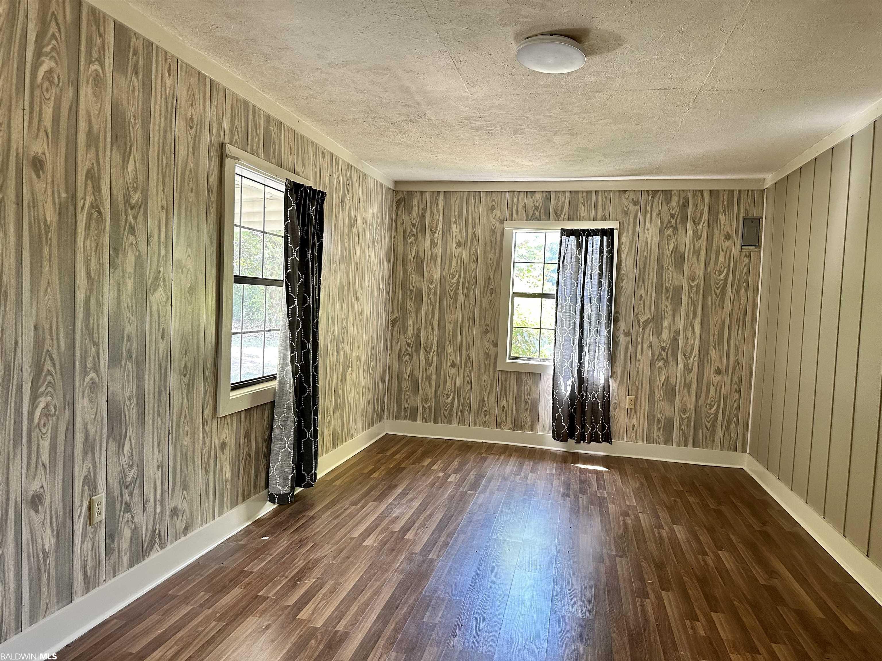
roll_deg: -2.0
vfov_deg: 56.8
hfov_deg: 71.6
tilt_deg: -3.2
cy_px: 330
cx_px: 441
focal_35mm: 24
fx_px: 612
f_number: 1.78
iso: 250
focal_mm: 6.86
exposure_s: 1/60
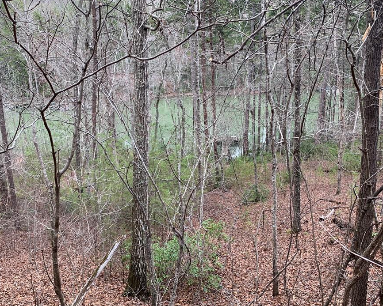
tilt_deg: -18.7
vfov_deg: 48.5
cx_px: 196
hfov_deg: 58.8
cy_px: 156
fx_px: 340
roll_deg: +1.1
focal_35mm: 30
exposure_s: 1/122
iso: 25
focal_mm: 4.25
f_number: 1.8
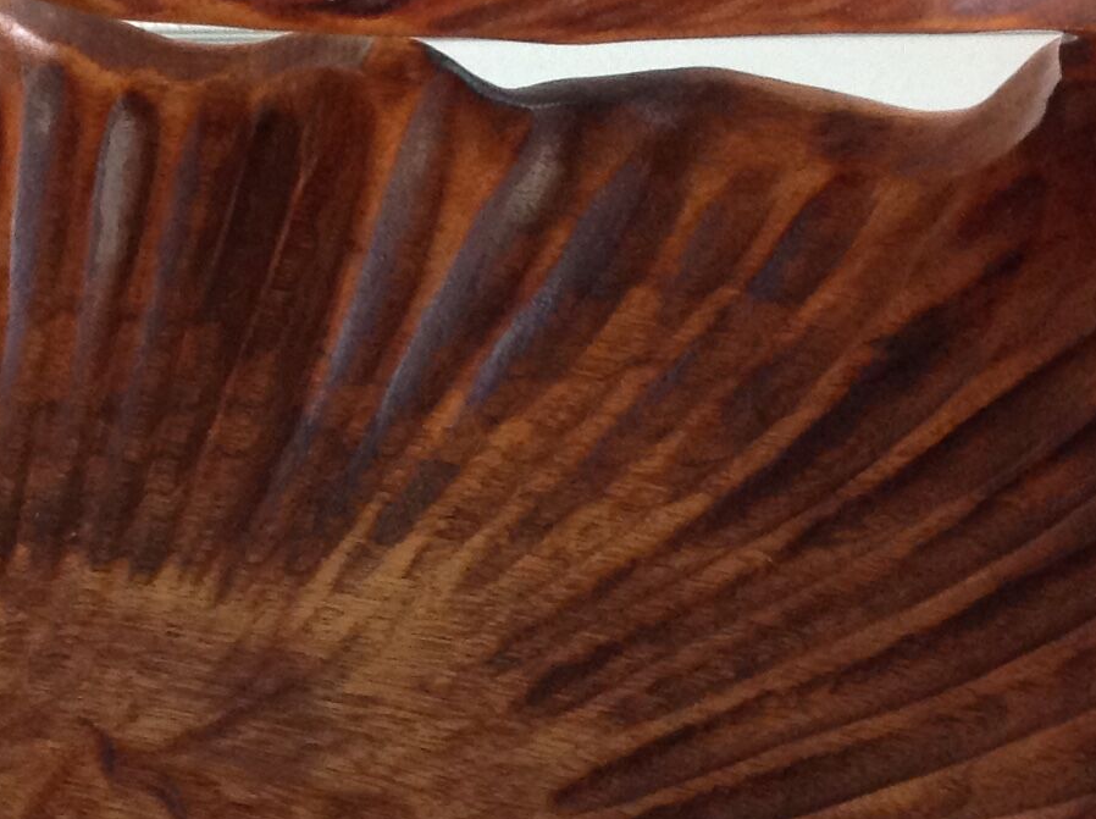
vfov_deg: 14.6
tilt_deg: -49.6
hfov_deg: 19.1
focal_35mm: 101
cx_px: 89
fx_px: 3194
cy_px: 610
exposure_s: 1/15
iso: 200
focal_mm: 4.28
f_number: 2.4
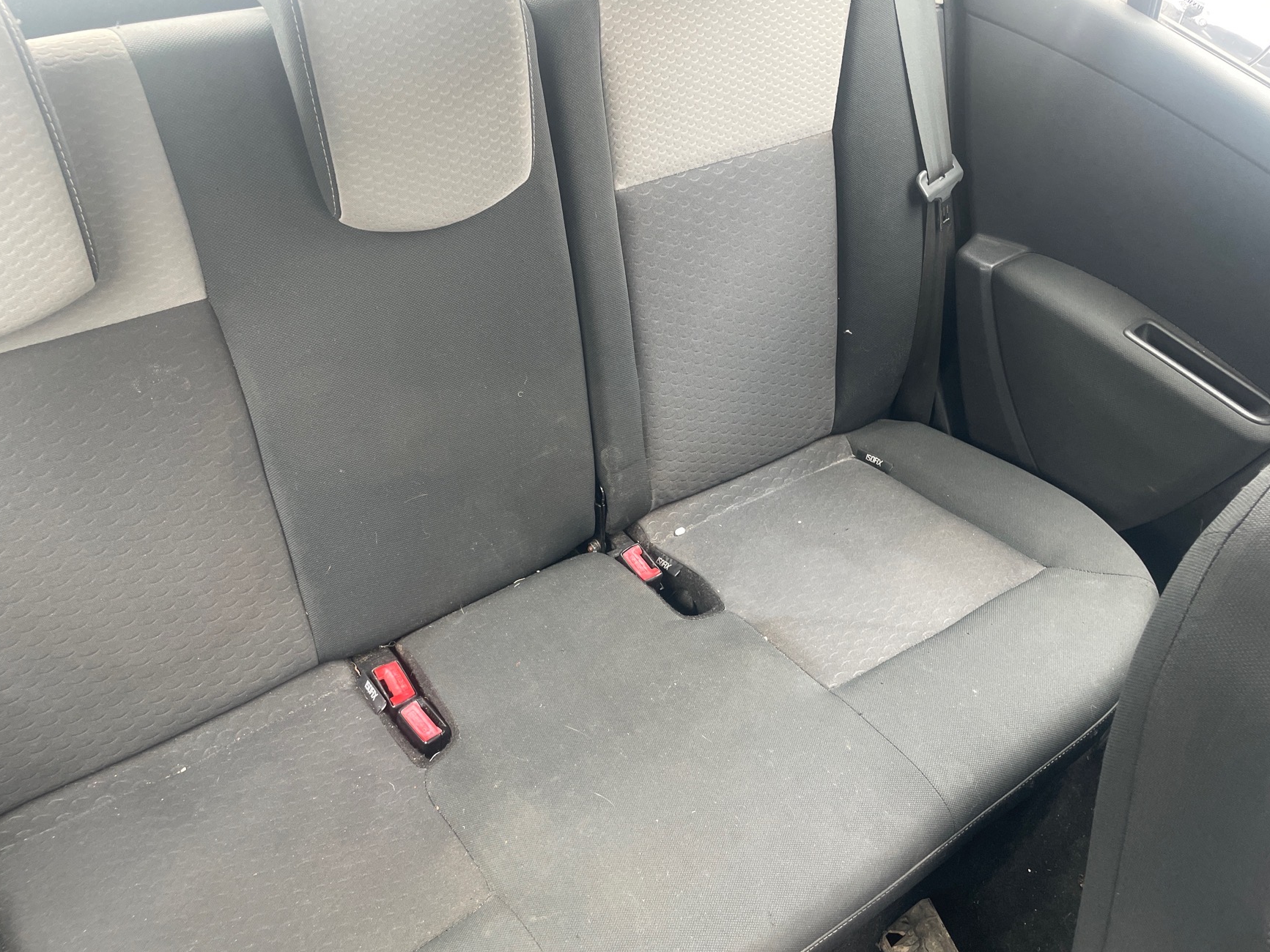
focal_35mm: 27
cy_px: 486
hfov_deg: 65.3
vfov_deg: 51.4
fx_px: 991
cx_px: 631
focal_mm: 4.2
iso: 125
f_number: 1.6
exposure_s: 1/83
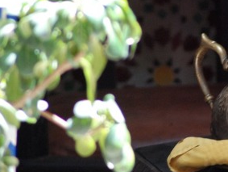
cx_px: 217
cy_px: 73
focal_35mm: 978
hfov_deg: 2.0
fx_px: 6450
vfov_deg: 1.5
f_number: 6
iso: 800
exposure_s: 1/160
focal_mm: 300
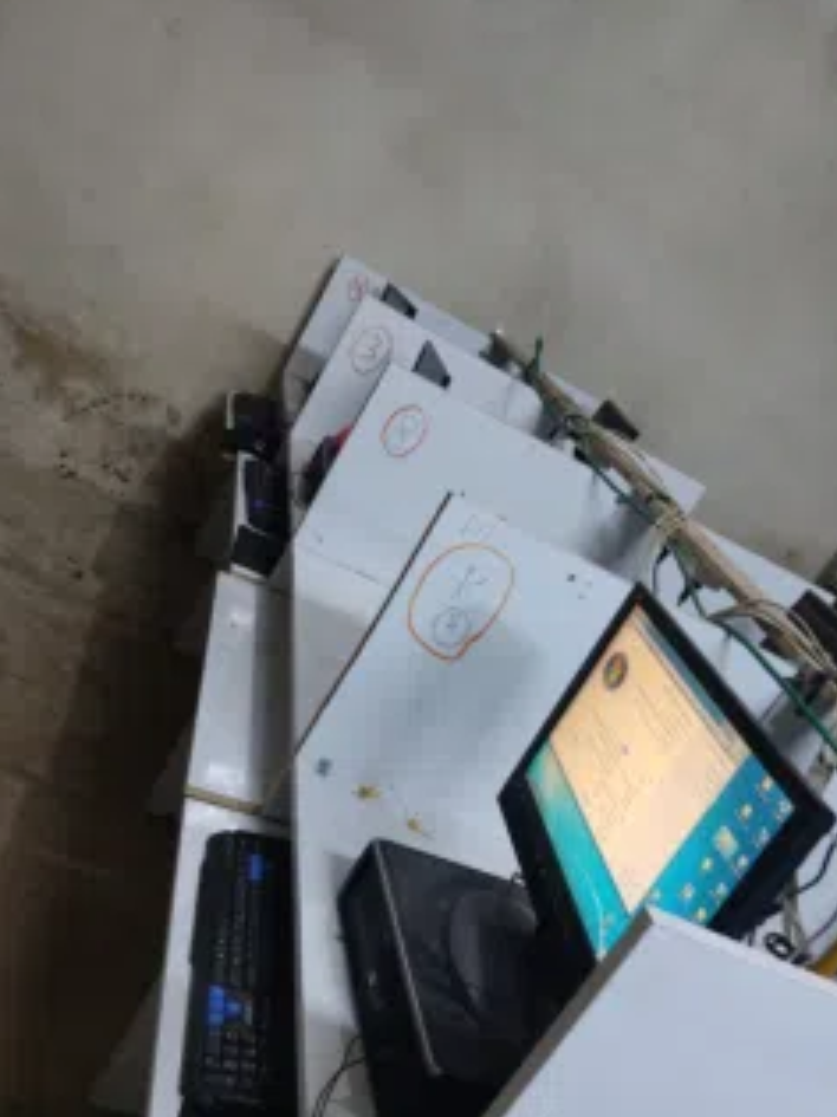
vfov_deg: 55.3
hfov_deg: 42.9
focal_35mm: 33
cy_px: 585
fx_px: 1065
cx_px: 415
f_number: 1.79
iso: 765
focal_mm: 4.74
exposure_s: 1/33
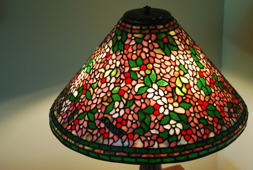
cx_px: 144
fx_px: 486
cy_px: 96
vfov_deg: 19.8
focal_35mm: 69
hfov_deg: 29.2
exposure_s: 1/30
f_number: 4.5
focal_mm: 40
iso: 800
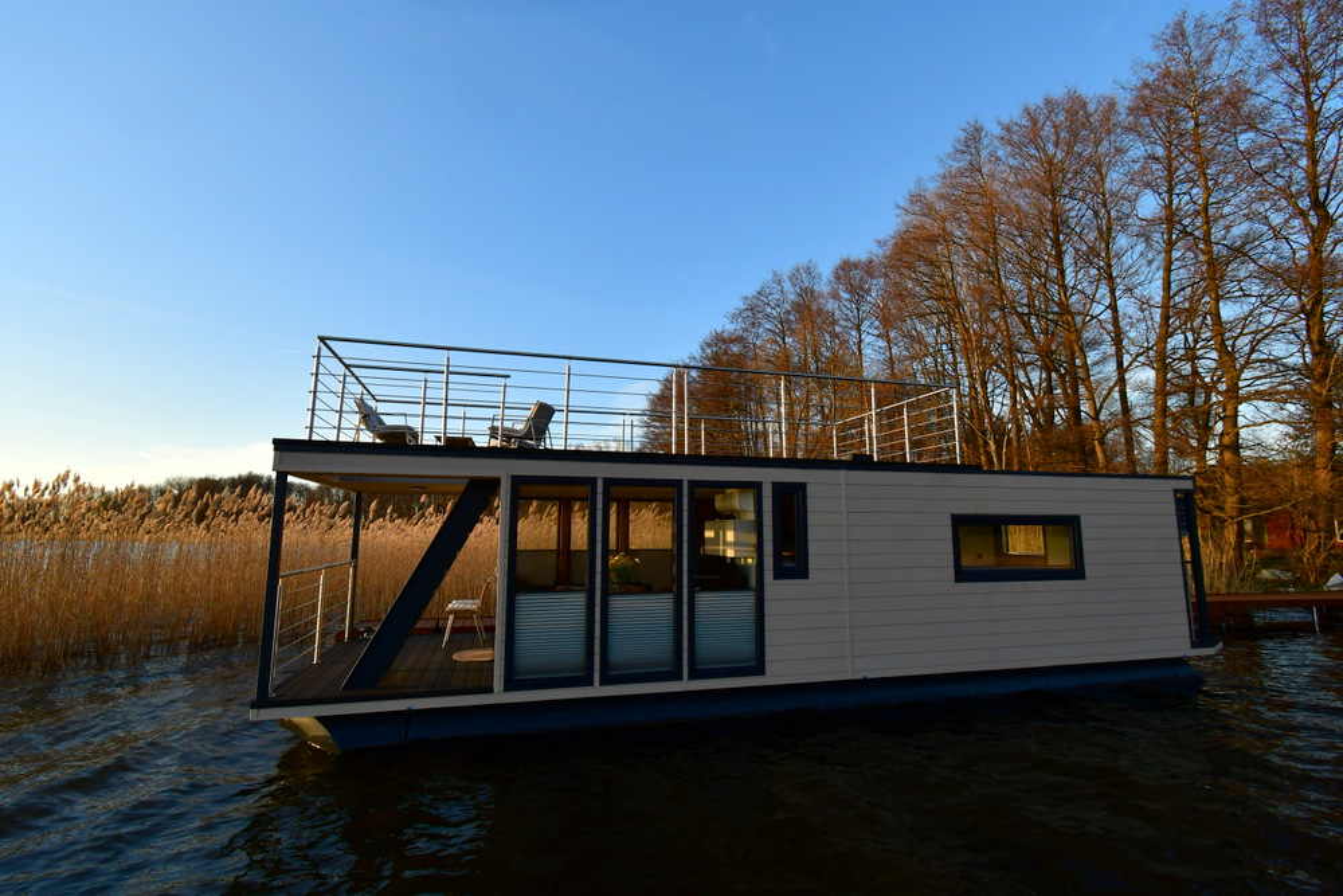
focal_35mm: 15
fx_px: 560
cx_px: 672
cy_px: 448
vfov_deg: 77.3
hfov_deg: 100.4
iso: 500
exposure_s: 1/640
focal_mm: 10
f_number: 8
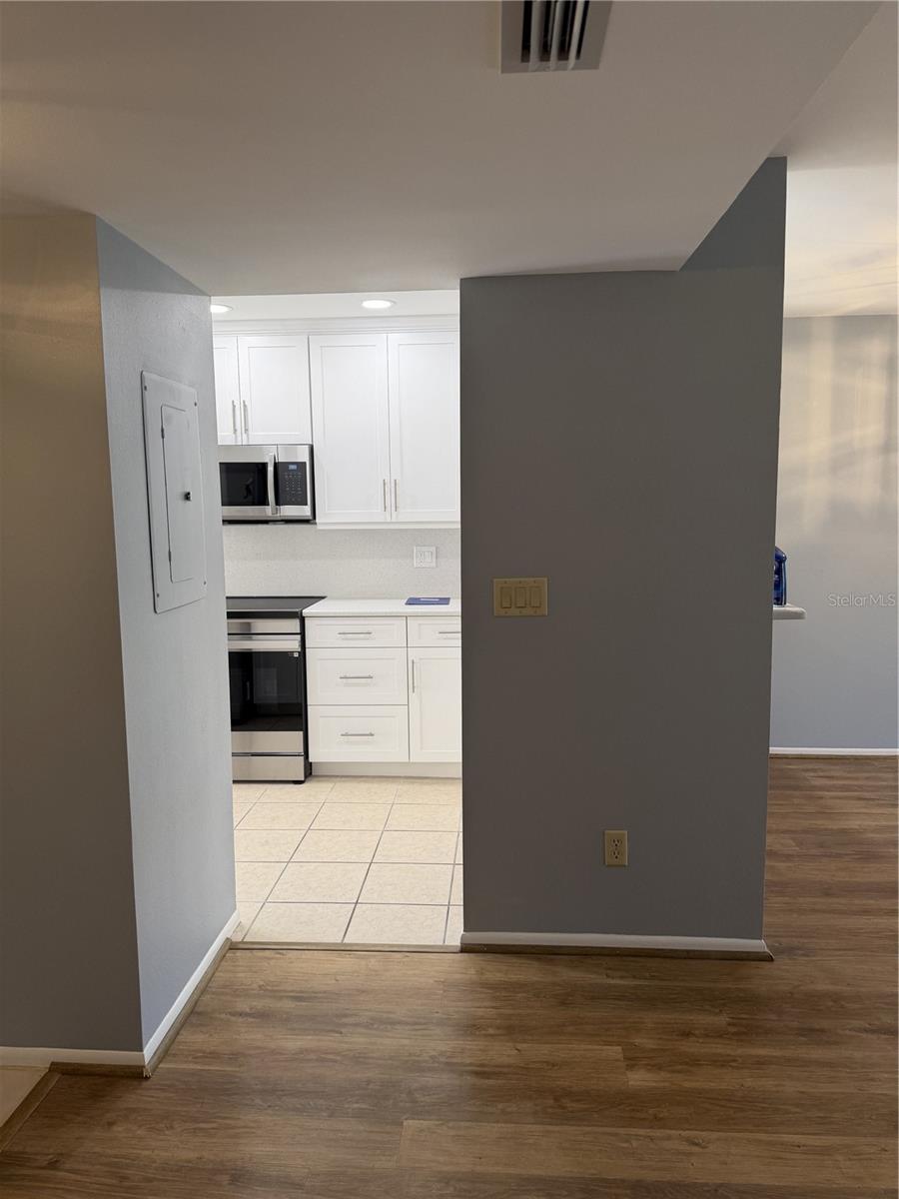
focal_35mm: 24
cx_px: 450
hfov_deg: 56.8
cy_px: 600
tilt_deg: -6.0
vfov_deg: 71.6
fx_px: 831
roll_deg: +1.2
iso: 100
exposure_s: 1/120
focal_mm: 6.76
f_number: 1.78
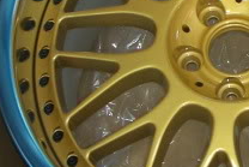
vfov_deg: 9.8
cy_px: 54
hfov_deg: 14.4
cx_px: 249
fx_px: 969
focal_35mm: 140
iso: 50
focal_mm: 5.8
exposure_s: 1/30
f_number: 3
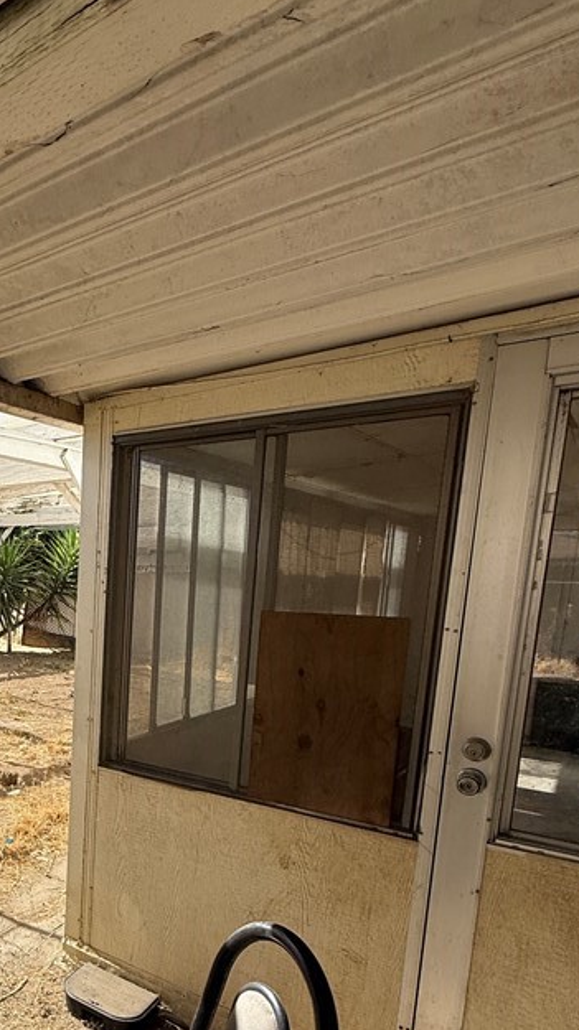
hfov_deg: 40.2
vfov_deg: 72.0
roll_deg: -0.8
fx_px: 683
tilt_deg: -6.7
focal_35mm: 25
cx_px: -3
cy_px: 681
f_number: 2.2
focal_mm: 2.22
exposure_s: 1/770
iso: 50
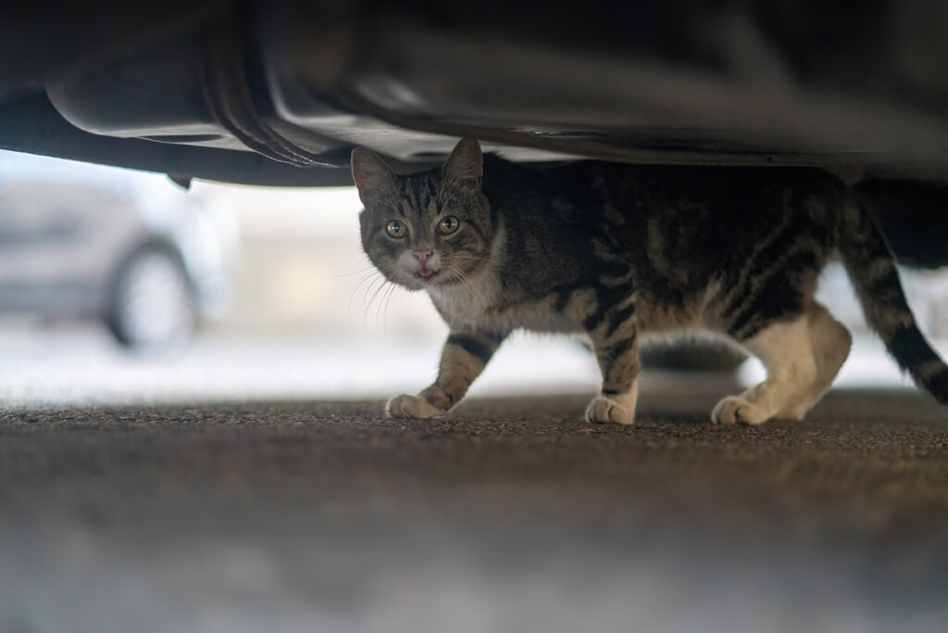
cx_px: 474
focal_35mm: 85
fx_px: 2238
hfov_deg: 23.9
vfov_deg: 16.1
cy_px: 316
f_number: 1.8
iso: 2000
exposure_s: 1/500
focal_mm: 85
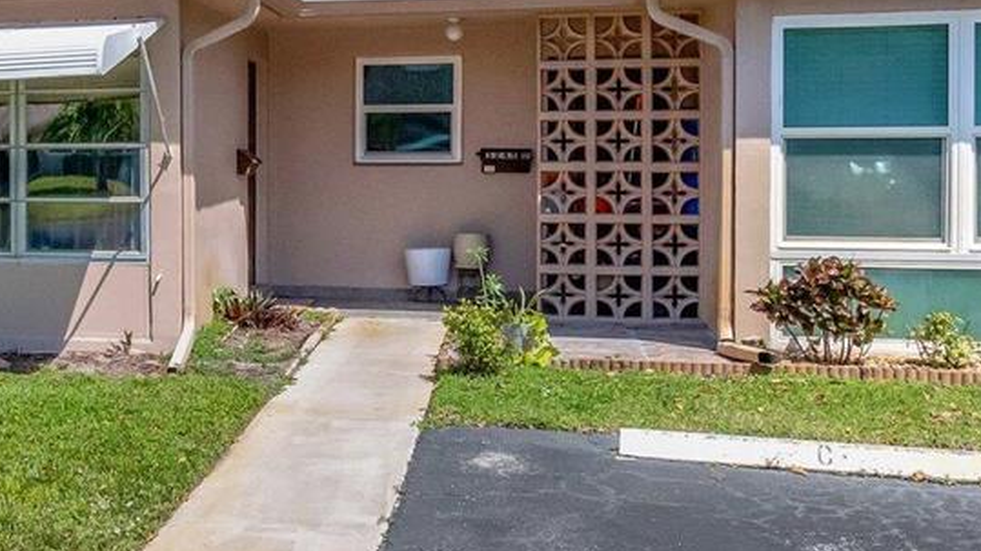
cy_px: 191
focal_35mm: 56
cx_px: 29
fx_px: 1456
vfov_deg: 21.4
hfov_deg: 34.3
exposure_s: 1/5000
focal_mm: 12
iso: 1100
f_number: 8
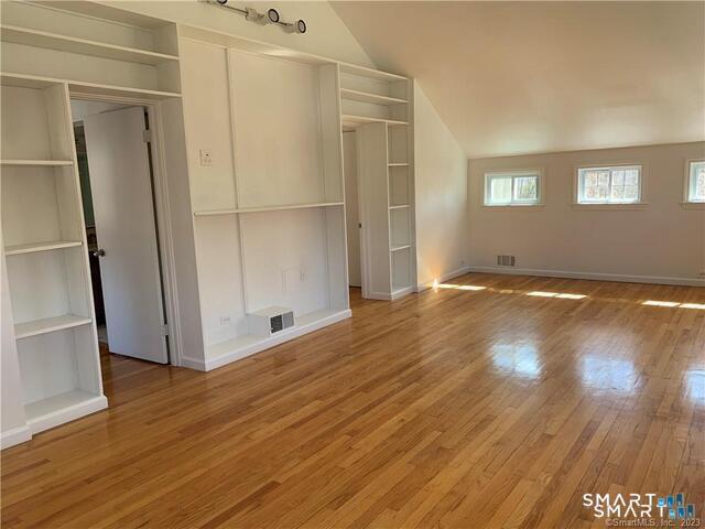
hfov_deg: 67.3
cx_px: 352
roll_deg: +2.5
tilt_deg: -8.8
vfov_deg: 53.1
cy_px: 264
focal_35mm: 26
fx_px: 530
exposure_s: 1/121
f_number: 1.8
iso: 64
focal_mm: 4.25
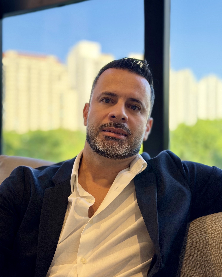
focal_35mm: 51
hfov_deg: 29.7
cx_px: 113
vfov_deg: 36.6
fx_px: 419
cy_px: 131
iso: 125
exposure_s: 1/204
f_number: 1.78
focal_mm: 6.76
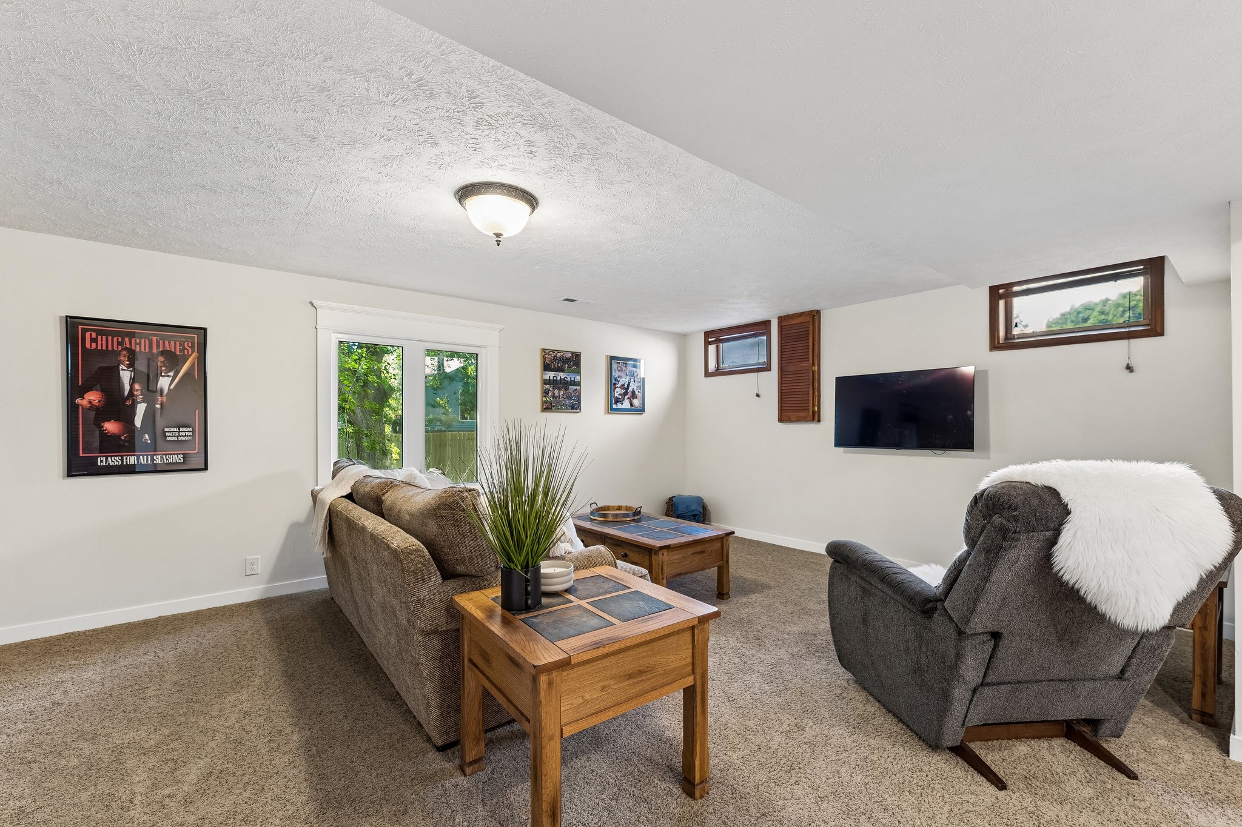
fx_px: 483
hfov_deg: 104.3
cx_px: 621
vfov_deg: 81.2
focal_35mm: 14
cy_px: 414
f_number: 6.3
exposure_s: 1/8
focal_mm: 14
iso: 500
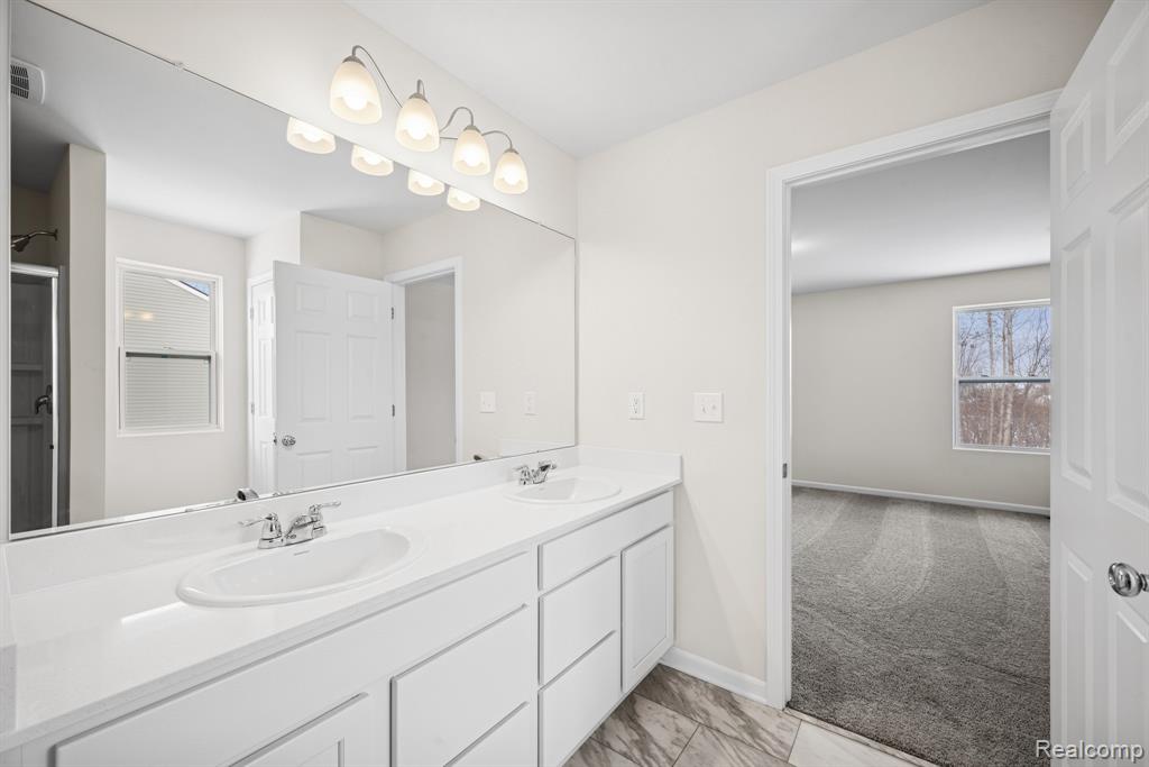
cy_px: 384
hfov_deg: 104.2
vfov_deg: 81.2
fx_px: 447
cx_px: 574
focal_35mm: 14
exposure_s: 1/5
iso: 100
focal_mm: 14
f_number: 9
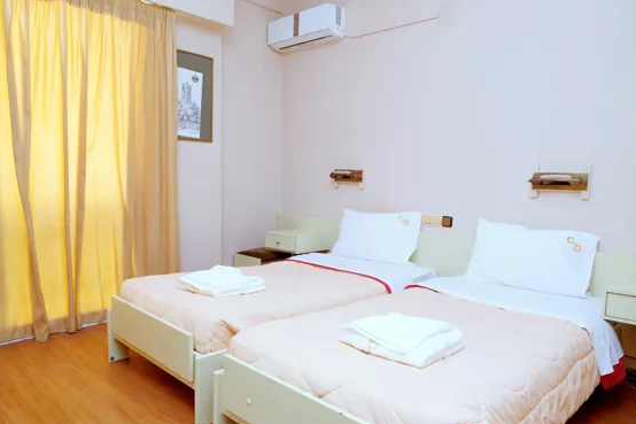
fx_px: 459
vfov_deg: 49.5
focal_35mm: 26
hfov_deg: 69.4
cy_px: 229
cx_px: 316
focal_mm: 24
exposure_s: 1/40
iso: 1000
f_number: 7.1
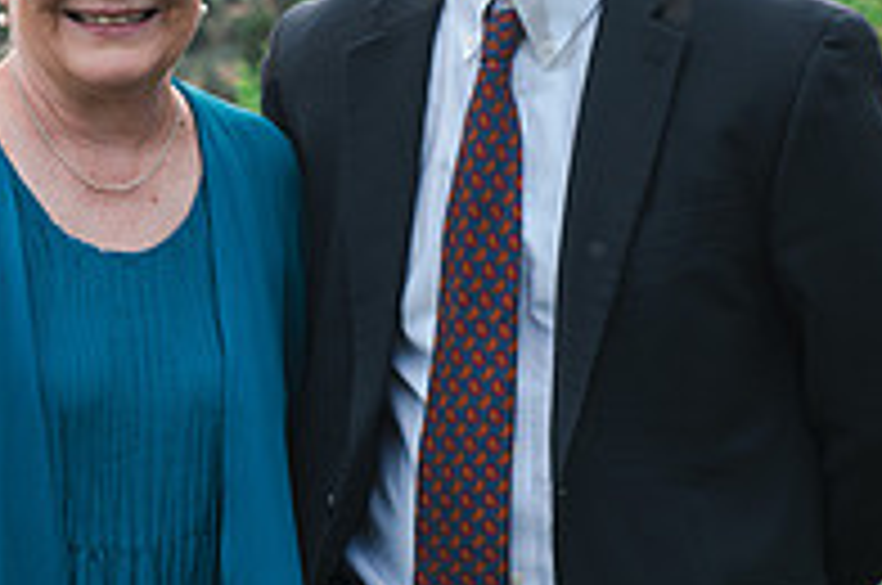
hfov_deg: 13.2
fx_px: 3816
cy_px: -108
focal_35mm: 156
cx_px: 364
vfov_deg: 8.7
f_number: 5
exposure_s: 1/800
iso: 500
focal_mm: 50
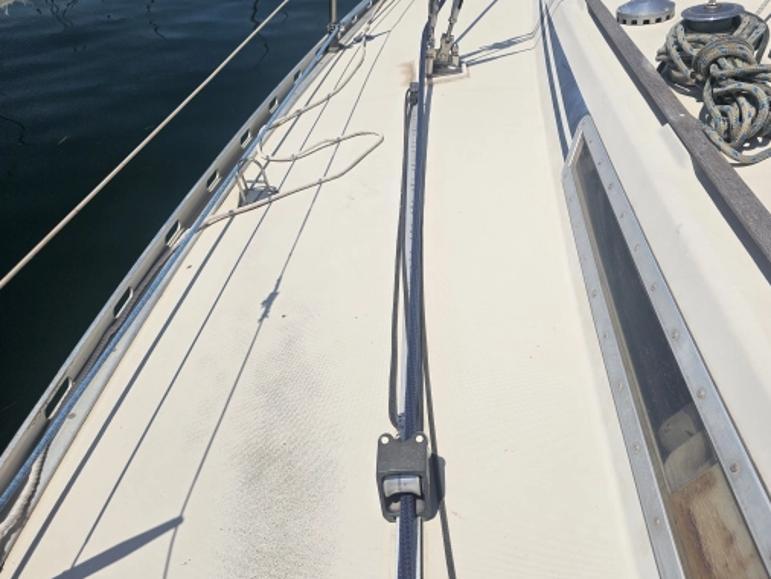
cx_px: 411
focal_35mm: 25
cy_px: 313
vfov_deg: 54.9
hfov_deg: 69.3
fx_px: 557
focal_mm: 6.3
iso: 10
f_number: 1.7
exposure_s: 1/2723
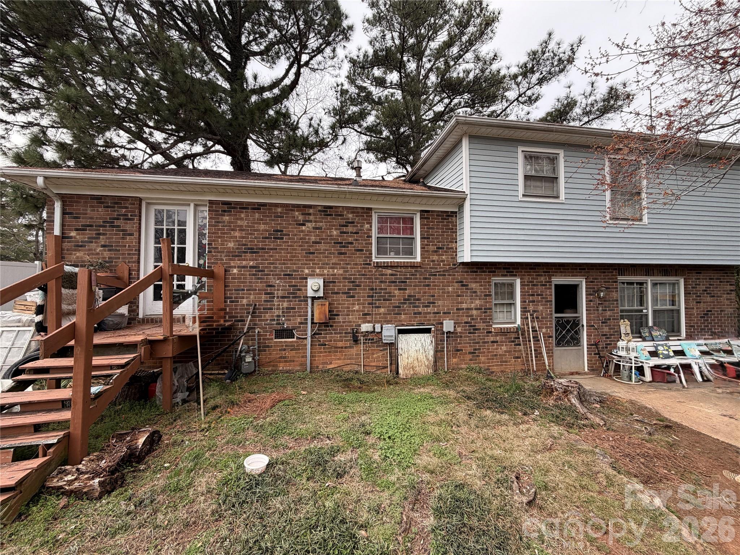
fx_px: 299
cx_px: 370
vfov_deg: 85.7
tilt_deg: +2.3
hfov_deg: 102.1
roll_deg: +0.1
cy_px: 278
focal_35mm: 14
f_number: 2.2
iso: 40
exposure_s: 1/502
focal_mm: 2.22
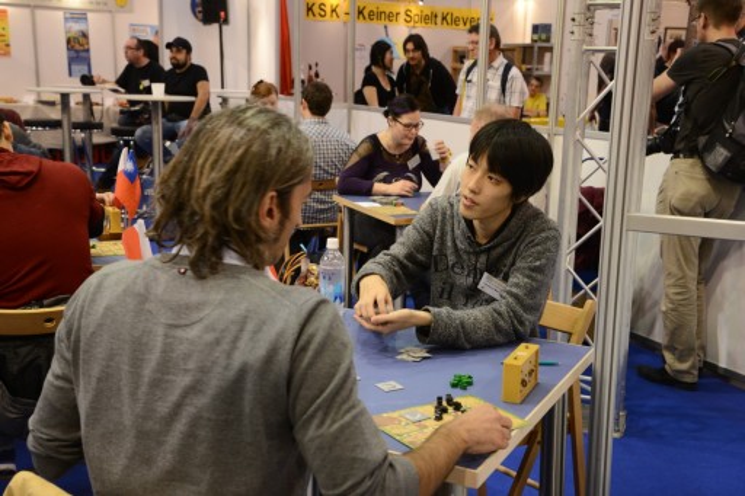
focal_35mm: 44
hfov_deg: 44.5
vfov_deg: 30.5
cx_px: 372
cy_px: 248
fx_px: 910
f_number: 5.6
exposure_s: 1/40
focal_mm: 44
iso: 800
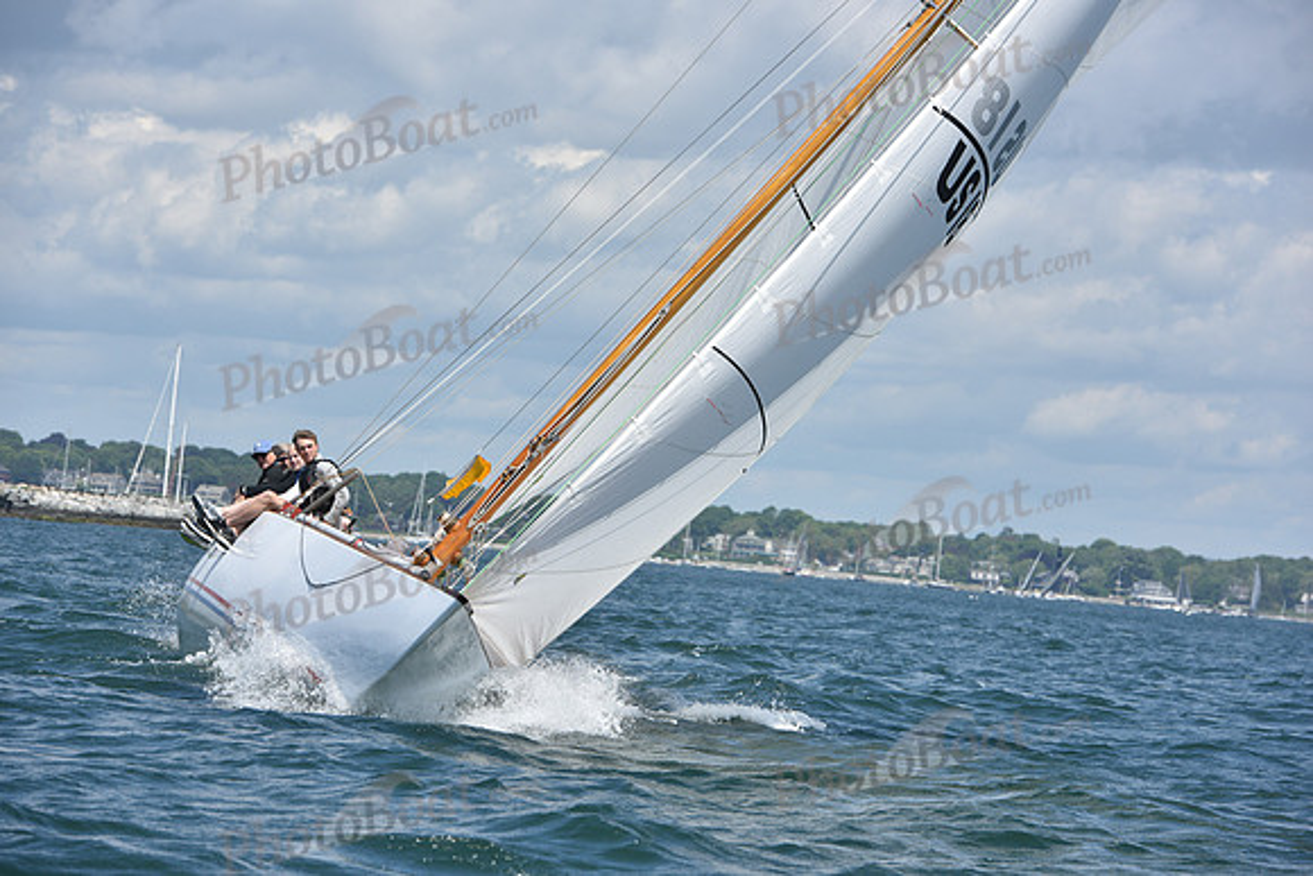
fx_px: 5472
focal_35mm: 150
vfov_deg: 9.2
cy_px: 438
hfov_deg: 13.7
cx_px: 656
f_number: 7.1
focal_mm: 150
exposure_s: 1/1250
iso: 250
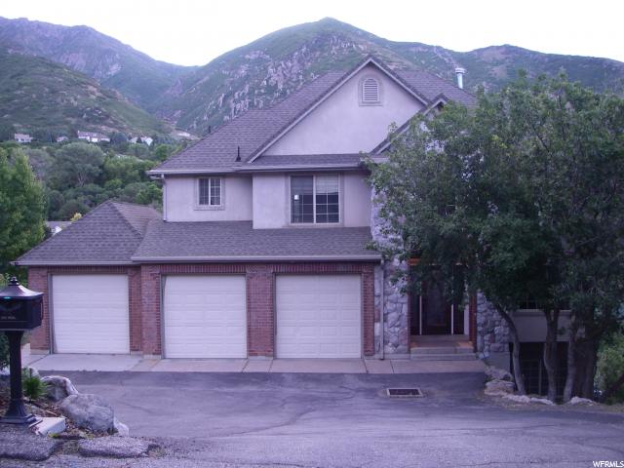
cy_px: 234
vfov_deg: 37.7
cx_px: 312
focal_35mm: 38
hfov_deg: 49.0
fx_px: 685
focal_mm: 6.3
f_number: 3.3
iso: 80
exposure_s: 1/60
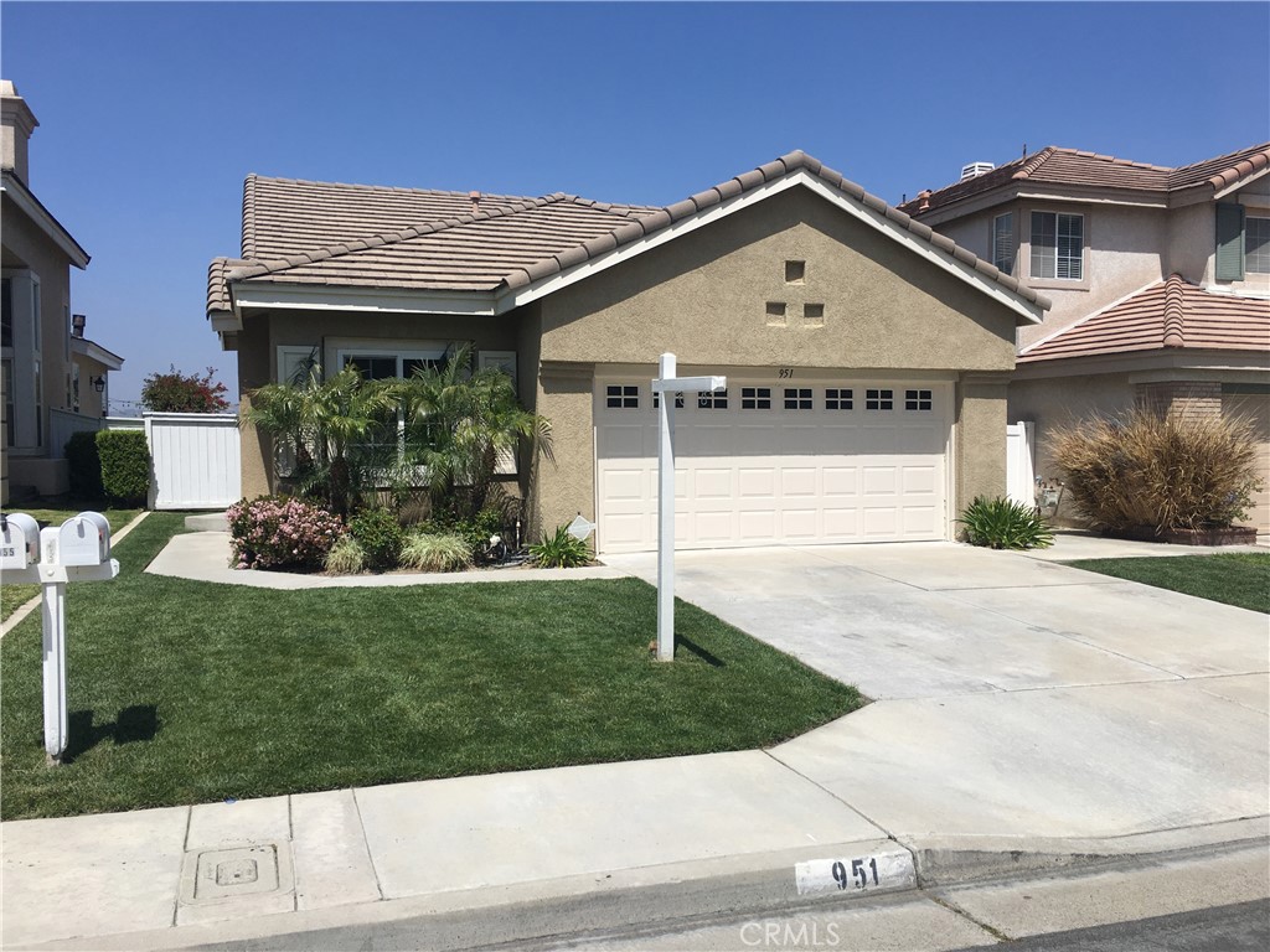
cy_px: 476
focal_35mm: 29
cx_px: 635
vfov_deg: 48.2
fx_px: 1064
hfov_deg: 61.7
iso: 25
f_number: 2.2
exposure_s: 1/2564
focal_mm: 4.15
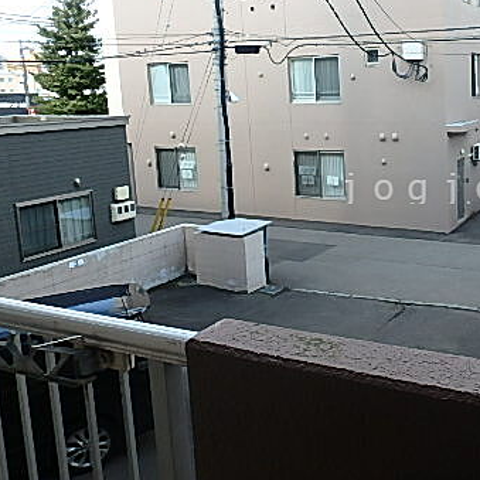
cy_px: 187
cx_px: 439
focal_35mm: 35
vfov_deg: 46.9
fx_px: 549
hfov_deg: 42.9
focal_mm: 3.7
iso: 125
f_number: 3.5
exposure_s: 1/200
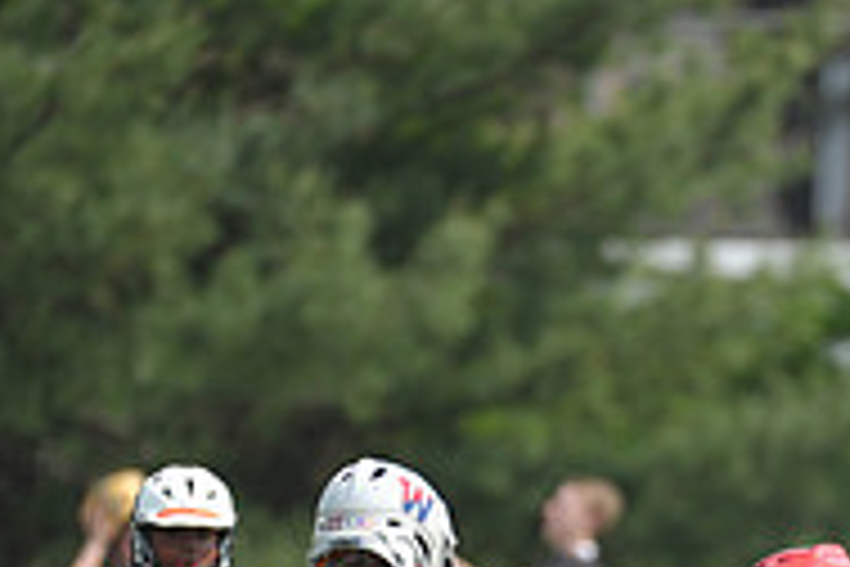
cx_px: 792
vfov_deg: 1.5
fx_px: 21697
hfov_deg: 2.2
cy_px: 814
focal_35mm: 919
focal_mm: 300
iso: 640
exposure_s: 1/3200
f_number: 4
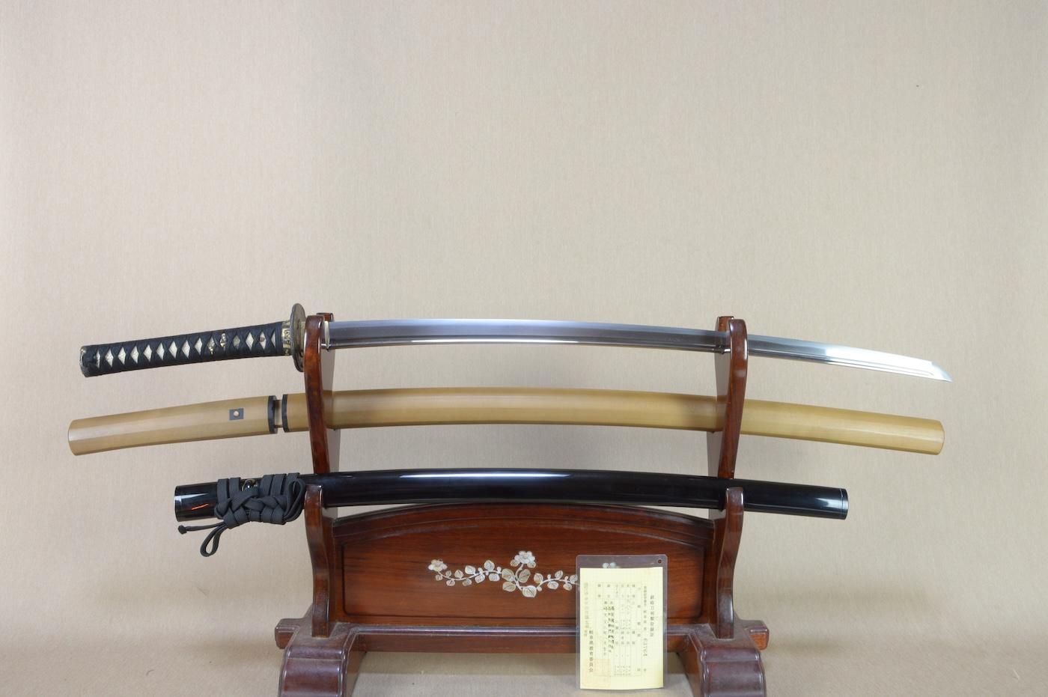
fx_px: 873
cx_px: 524
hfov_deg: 62.0
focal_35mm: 30
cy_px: 348
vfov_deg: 43.5
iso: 400
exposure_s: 1/1.6
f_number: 11
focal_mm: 20
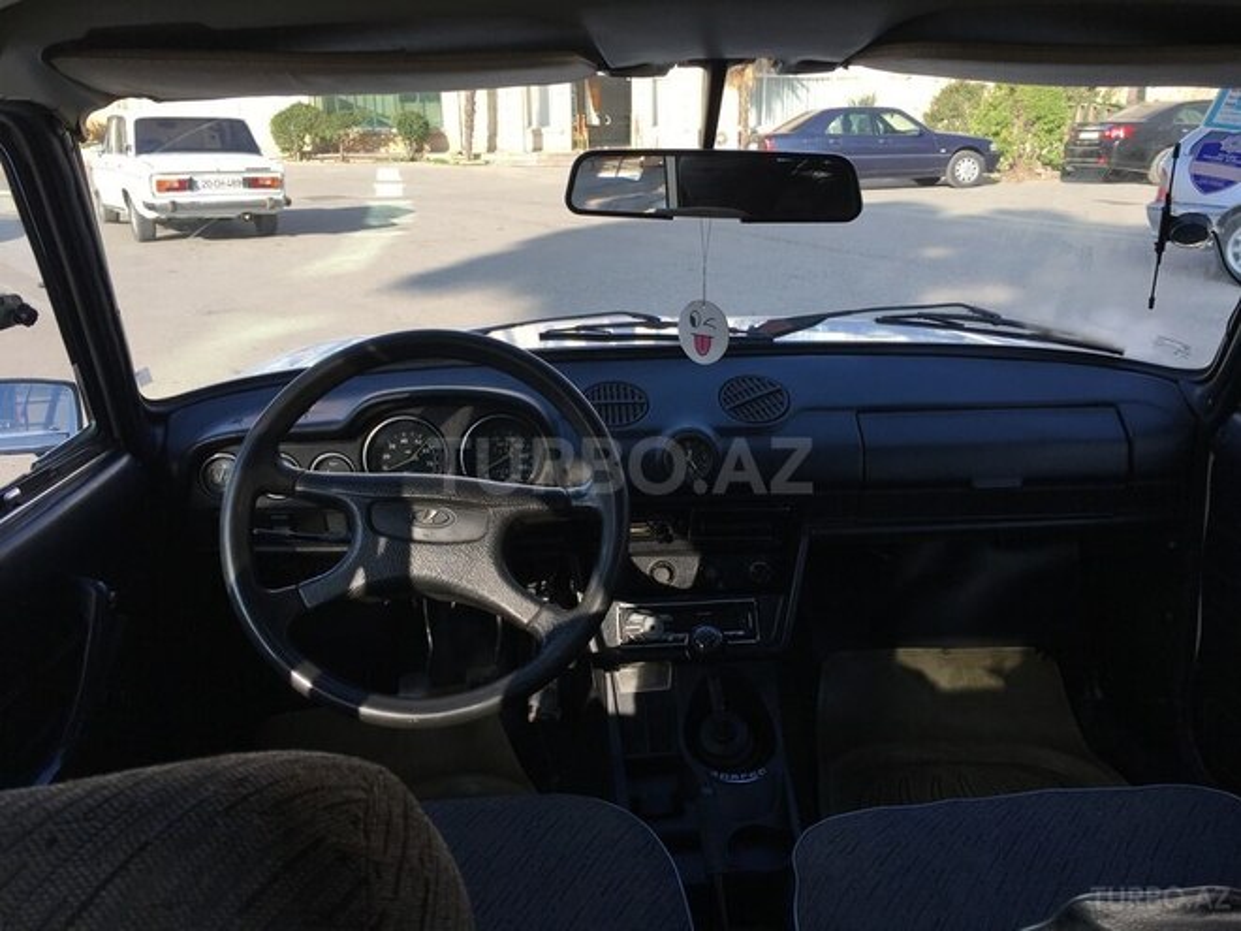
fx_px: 1040
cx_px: 620
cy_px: 466
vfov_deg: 48.2
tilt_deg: -18.1
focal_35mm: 29
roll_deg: +0.4
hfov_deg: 61.7
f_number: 2.2
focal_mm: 4.15
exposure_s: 1/366
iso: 25
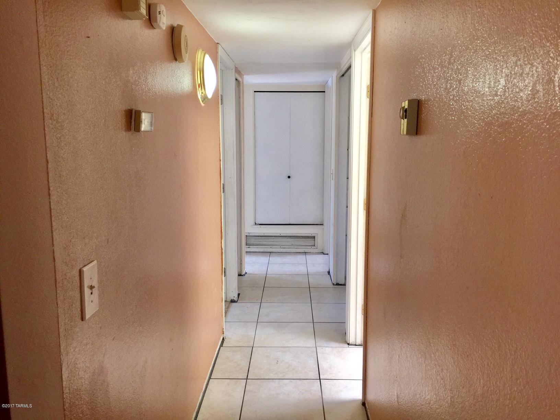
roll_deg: -1.3
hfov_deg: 61.7
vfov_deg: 48.2
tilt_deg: -7.9
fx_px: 469
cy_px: 210
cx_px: 280
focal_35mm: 29
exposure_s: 1/30
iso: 50
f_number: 2.2
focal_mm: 4.15
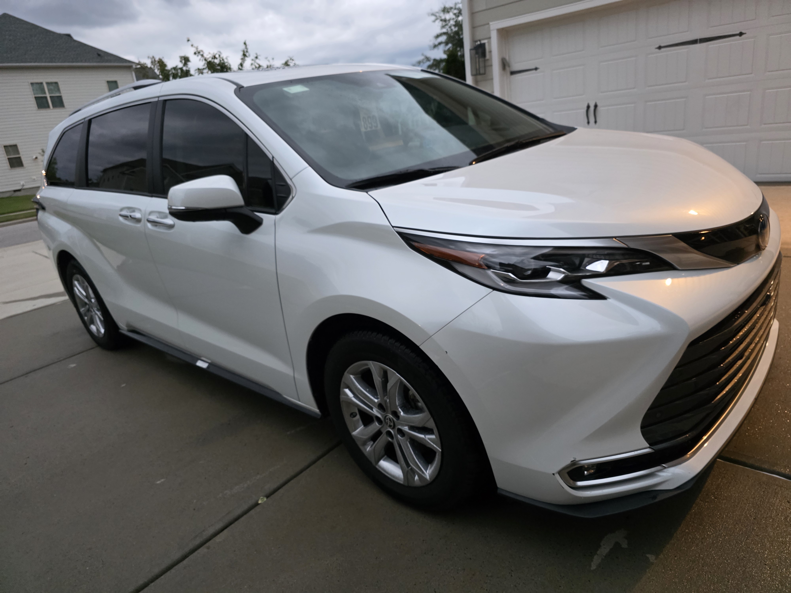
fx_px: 526
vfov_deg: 58.9
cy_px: 296
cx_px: 396
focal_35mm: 23
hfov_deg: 73.9
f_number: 1.7
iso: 1250
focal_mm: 6.3
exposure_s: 1/120
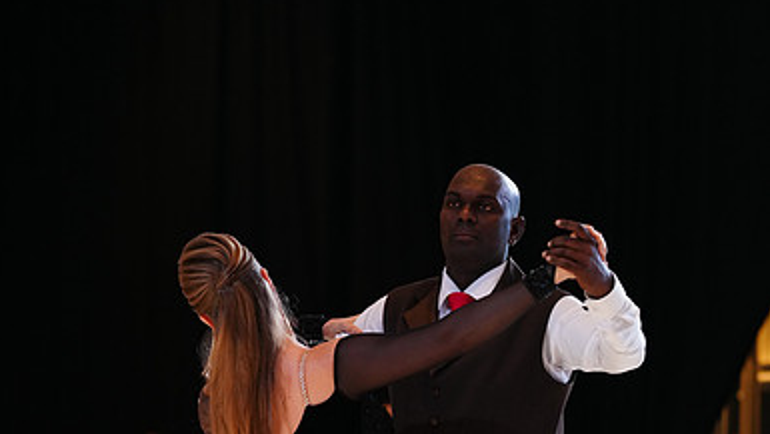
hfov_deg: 8.6
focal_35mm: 251
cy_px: 552
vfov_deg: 4.8
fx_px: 5127
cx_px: 385
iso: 2500
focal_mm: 159
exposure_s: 1/250
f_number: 4
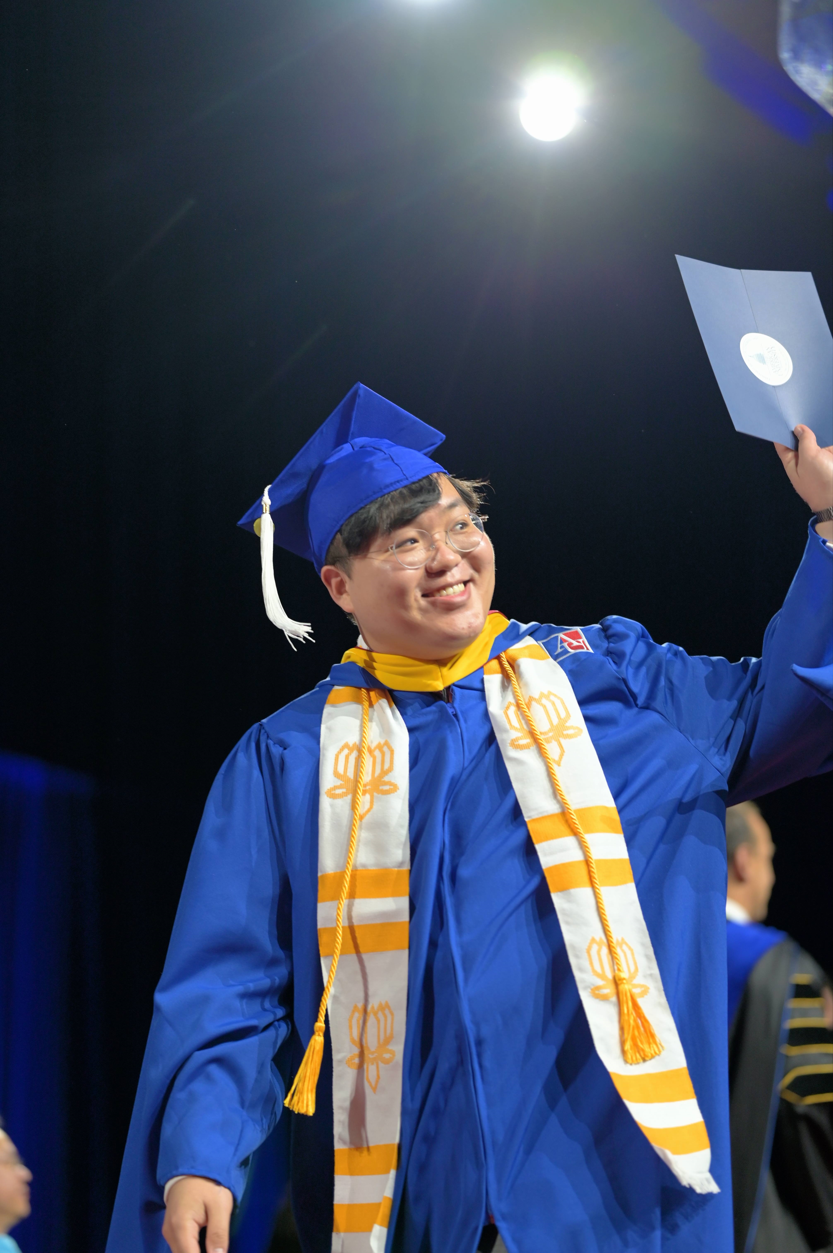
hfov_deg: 16.1
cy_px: 626
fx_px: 2954
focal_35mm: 85
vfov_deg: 23.9
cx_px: 416
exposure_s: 1/400
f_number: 1.8
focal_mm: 85
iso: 500
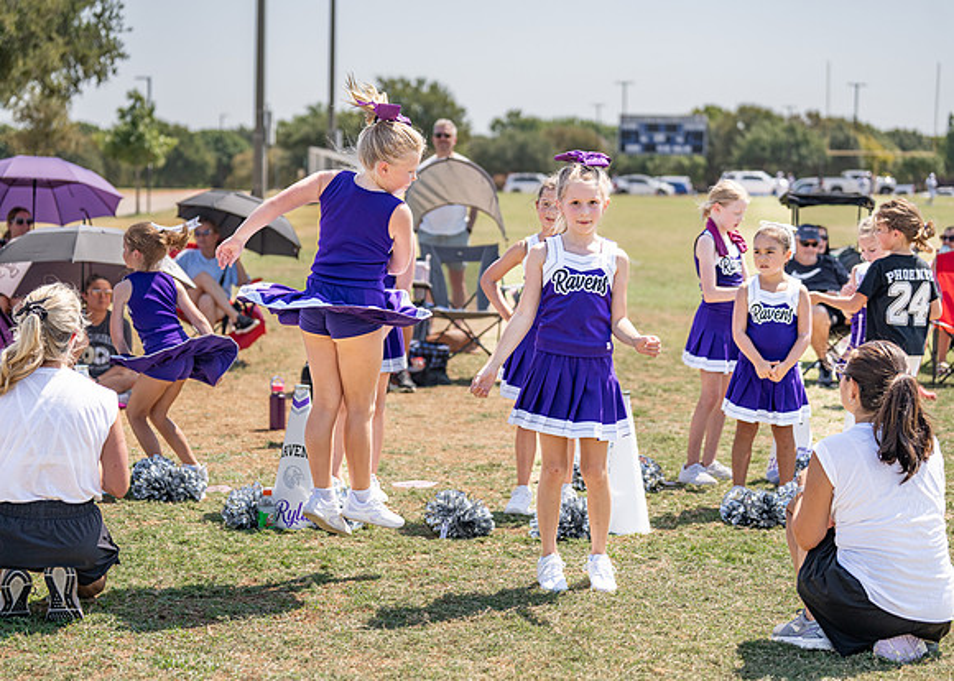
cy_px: 335
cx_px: 485
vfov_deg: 18.8
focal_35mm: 76
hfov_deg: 26.2
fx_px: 2052
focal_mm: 70
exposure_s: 1/2500
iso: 160
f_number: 2.8
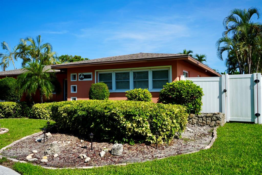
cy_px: 88
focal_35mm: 33
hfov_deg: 57.2
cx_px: 131
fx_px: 240
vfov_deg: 40.0
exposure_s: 1/800
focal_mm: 33
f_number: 5
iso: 100
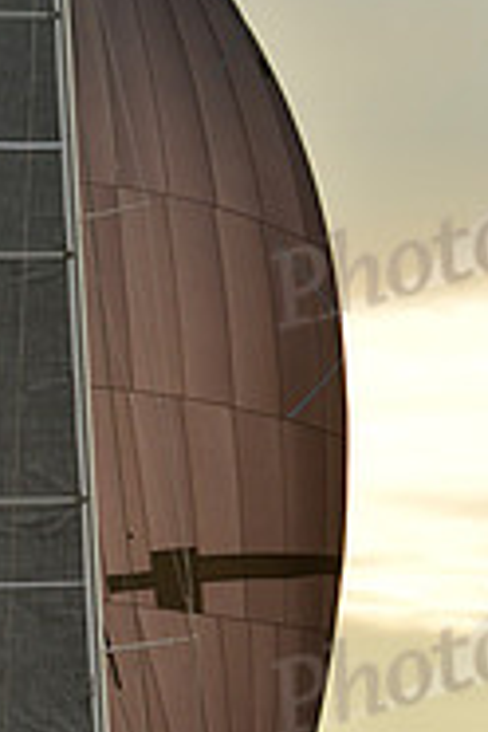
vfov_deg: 8.8
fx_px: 4758
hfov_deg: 5.9
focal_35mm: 234
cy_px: 488
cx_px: 69
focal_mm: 75
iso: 400
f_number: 6.3
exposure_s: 1/500
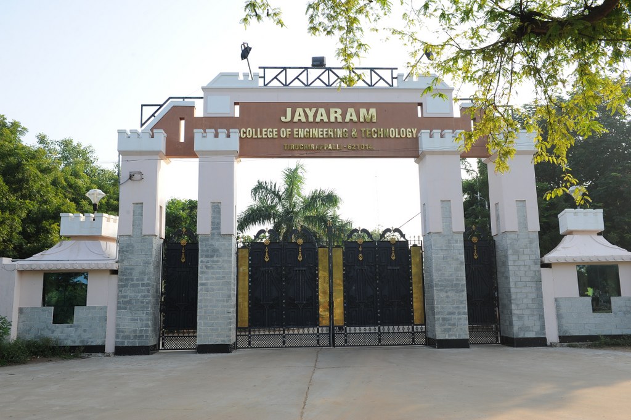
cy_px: 210
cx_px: 316
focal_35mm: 32
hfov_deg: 58.8
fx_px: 560
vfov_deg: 41.1
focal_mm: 32
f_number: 9
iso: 400
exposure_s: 1/200
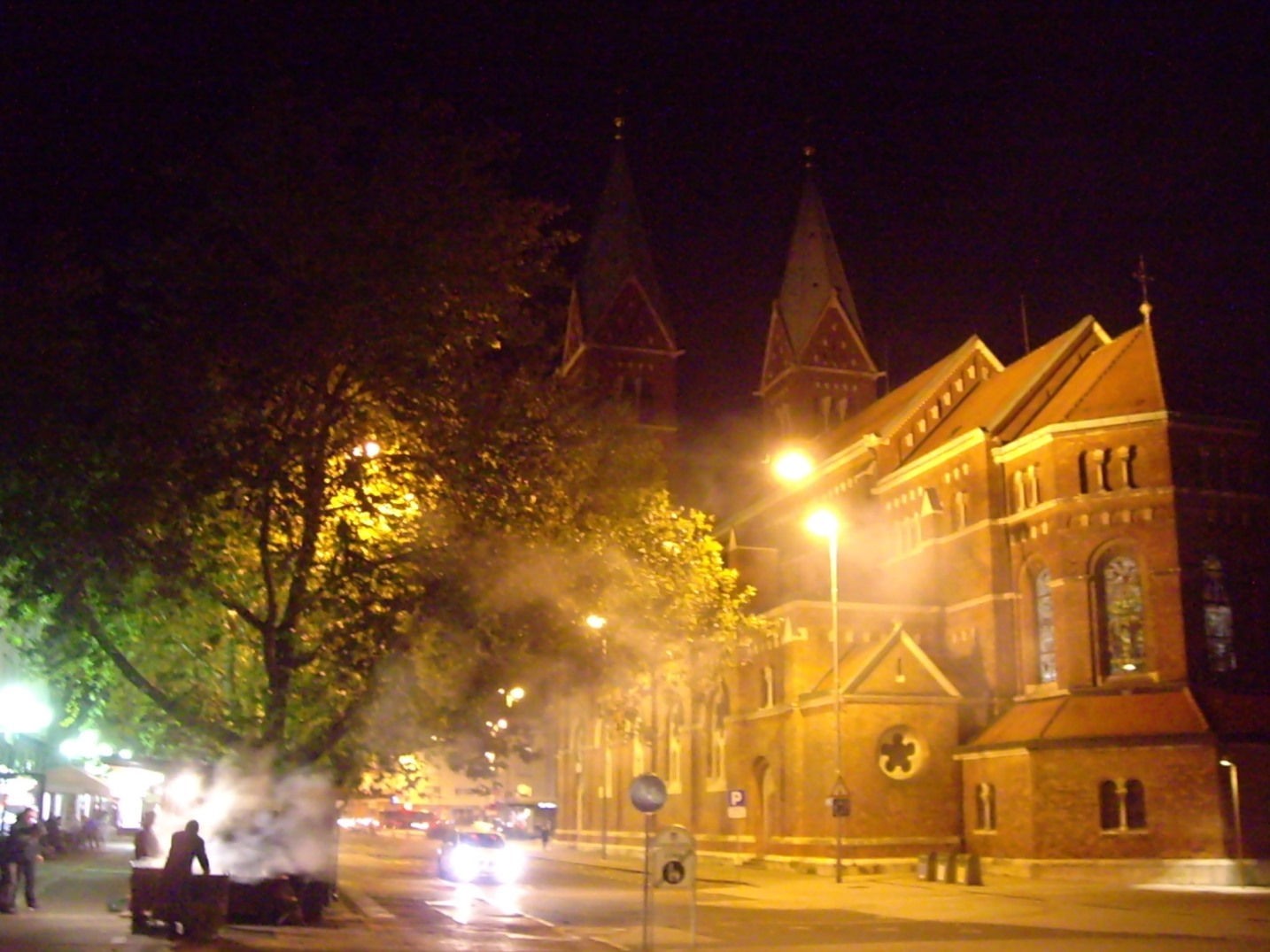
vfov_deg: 37.7
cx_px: 635
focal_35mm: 38
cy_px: 476
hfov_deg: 49.0
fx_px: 1394
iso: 800
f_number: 2.7
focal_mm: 6.2
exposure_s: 1/6
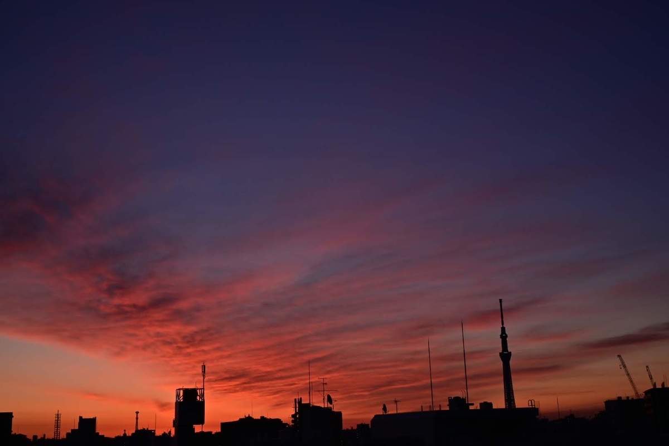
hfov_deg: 47.4
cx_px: 334
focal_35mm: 41
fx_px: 762
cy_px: 223
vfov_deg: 32.6
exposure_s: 1/50
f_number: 11
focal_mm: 41
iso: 160
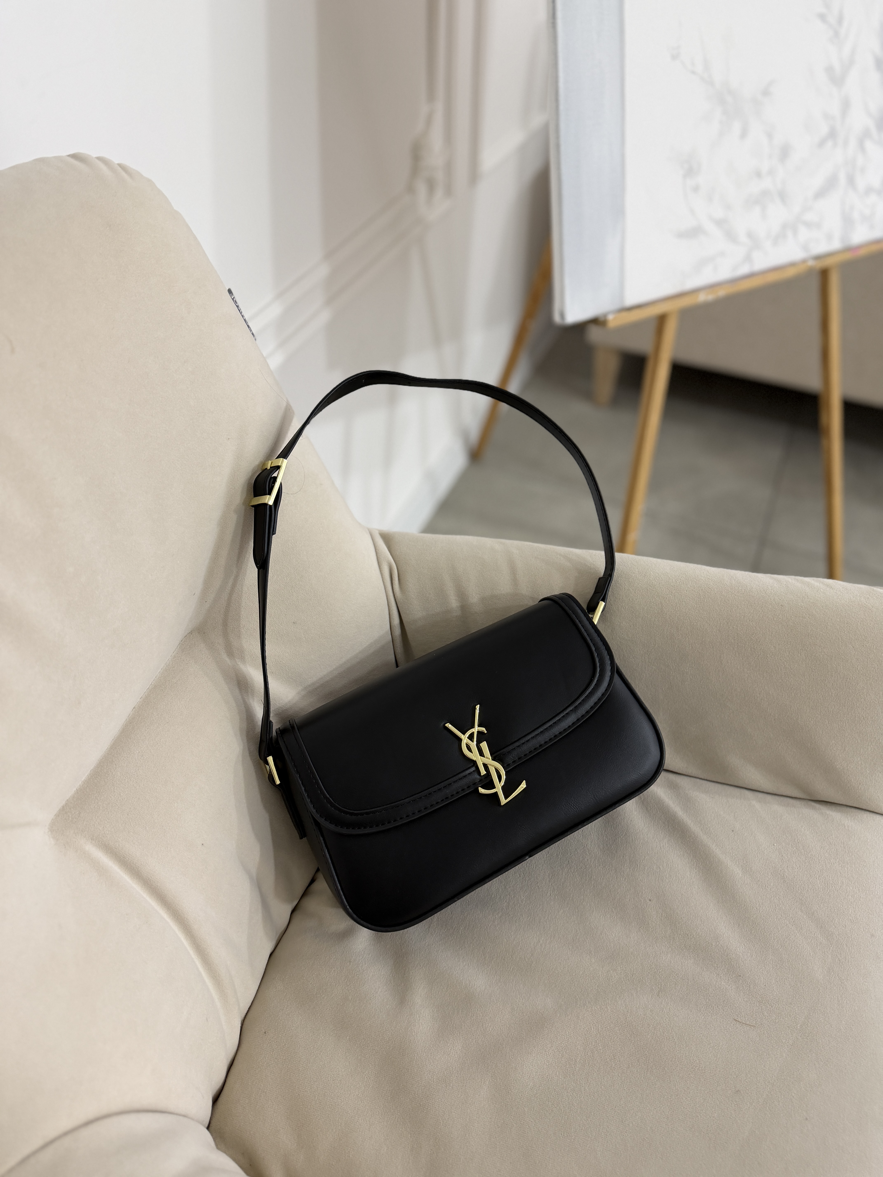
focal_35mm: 24
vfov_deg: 71.6
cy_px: 588
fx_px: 816
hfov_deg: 56.8
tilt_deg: -45.6
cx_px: 442
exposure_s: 1/68
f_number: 1.78
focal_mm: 6.76
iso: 200
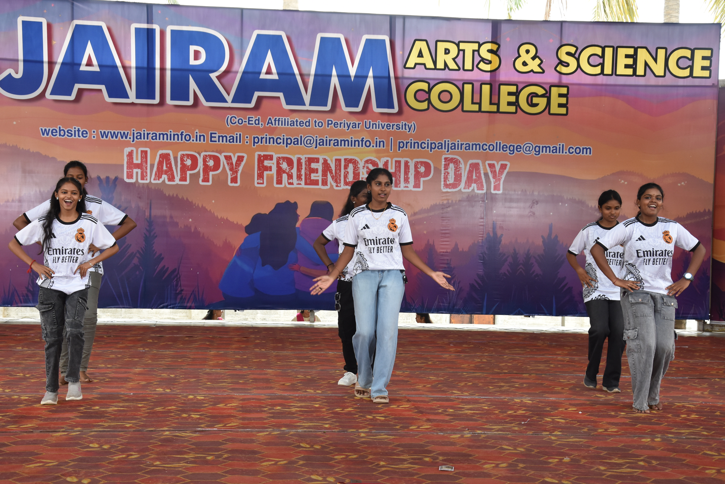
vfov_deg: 20.2
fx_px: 1360
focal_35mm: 68
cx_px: 362
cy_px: 242
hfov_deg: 29.9
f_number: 6.3
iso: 800
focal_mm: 45
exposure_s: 1/160
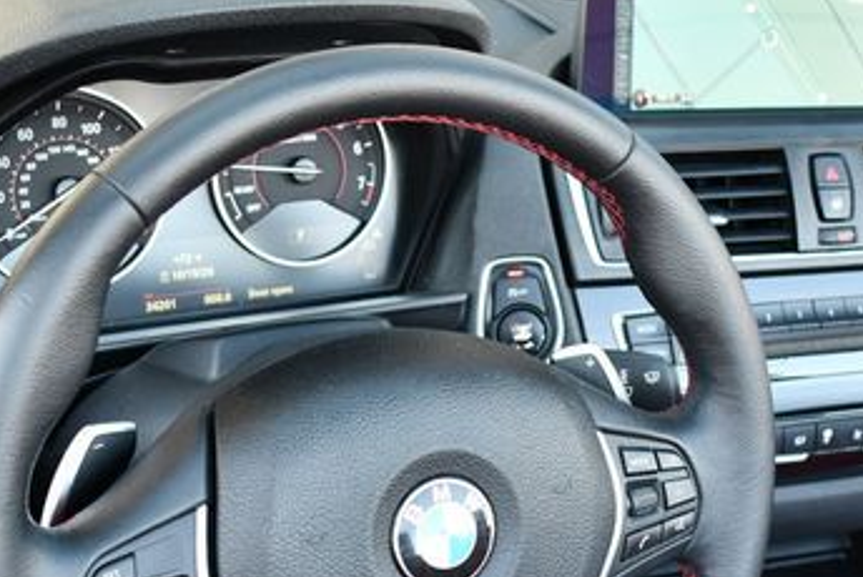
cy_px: 429
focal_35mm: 67
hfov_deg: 30.1
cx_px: 437
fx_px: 1607
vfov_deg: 20.2
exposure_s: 1/200
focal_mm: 18
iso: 800
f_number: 3.5
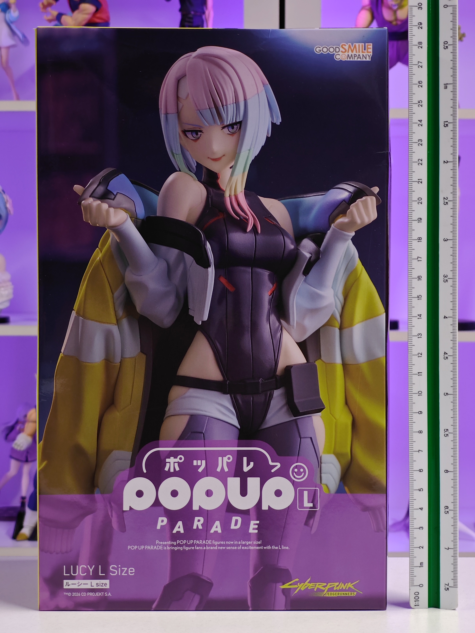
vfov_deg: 24.4
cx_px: 238
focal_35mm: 80
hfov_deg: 18.4
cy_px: 316
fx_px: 1464
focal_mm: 7.48
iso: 400
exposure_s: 1/15.9
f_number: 2.4
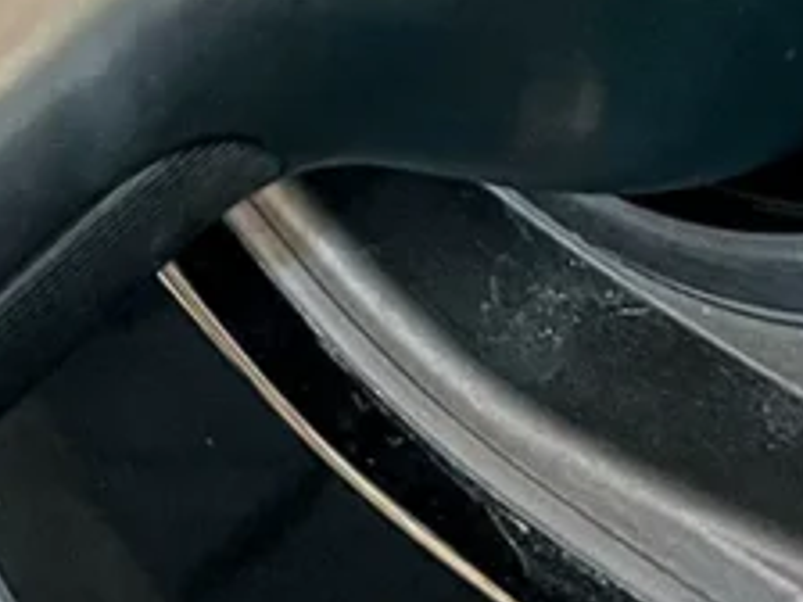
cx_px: -93
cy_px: -355
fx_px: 2760
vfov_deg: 11.8
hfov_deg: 16.1
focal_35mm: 119
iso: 400
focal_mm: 5.7
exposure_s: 1/35
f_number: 1.5
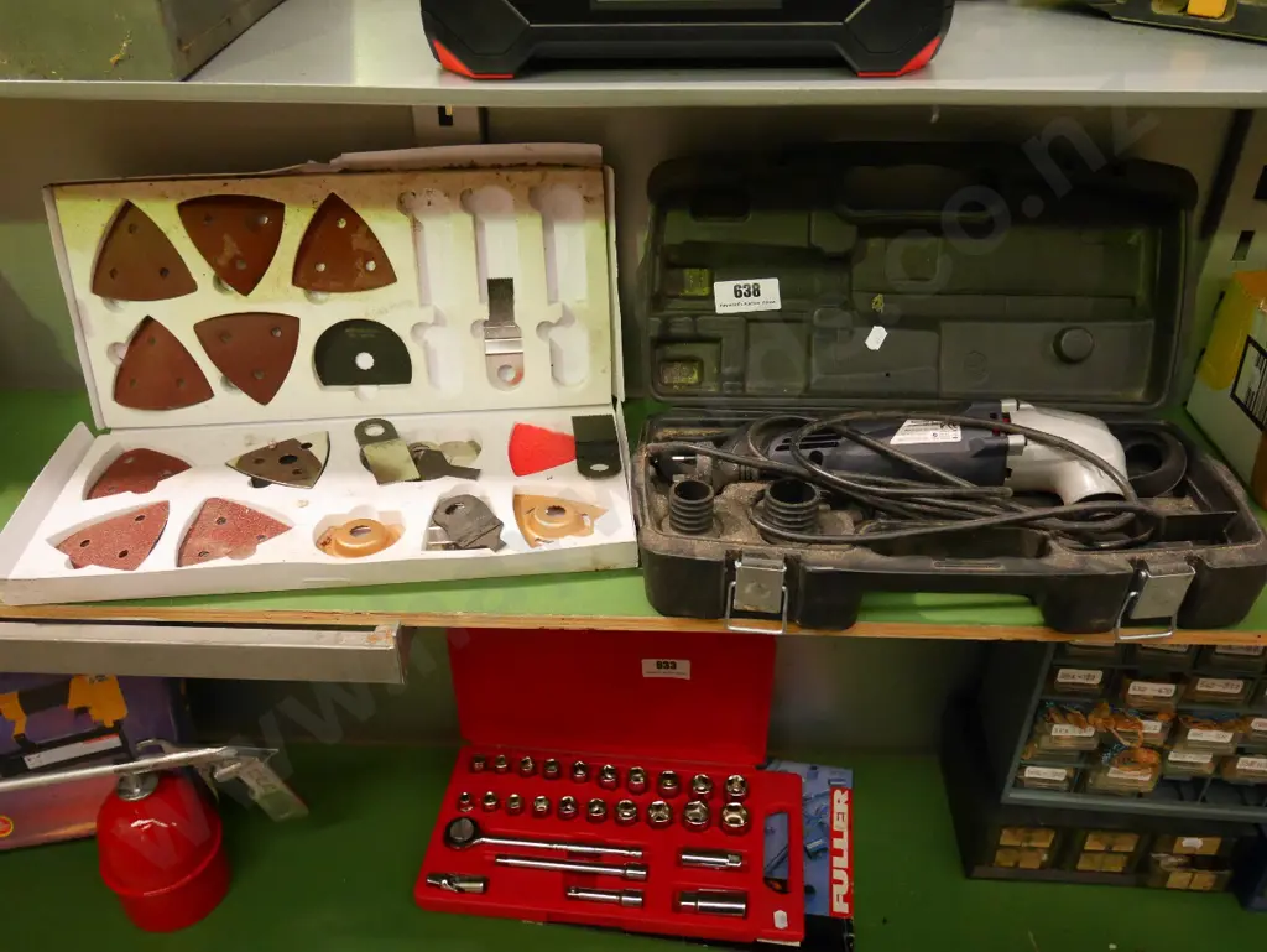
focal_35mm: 30
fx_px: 1099
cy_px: 476
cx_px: 634
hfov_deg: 59.9
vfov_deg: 46.8
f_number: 3.7
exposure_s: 1/100
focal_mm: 15
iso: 3200
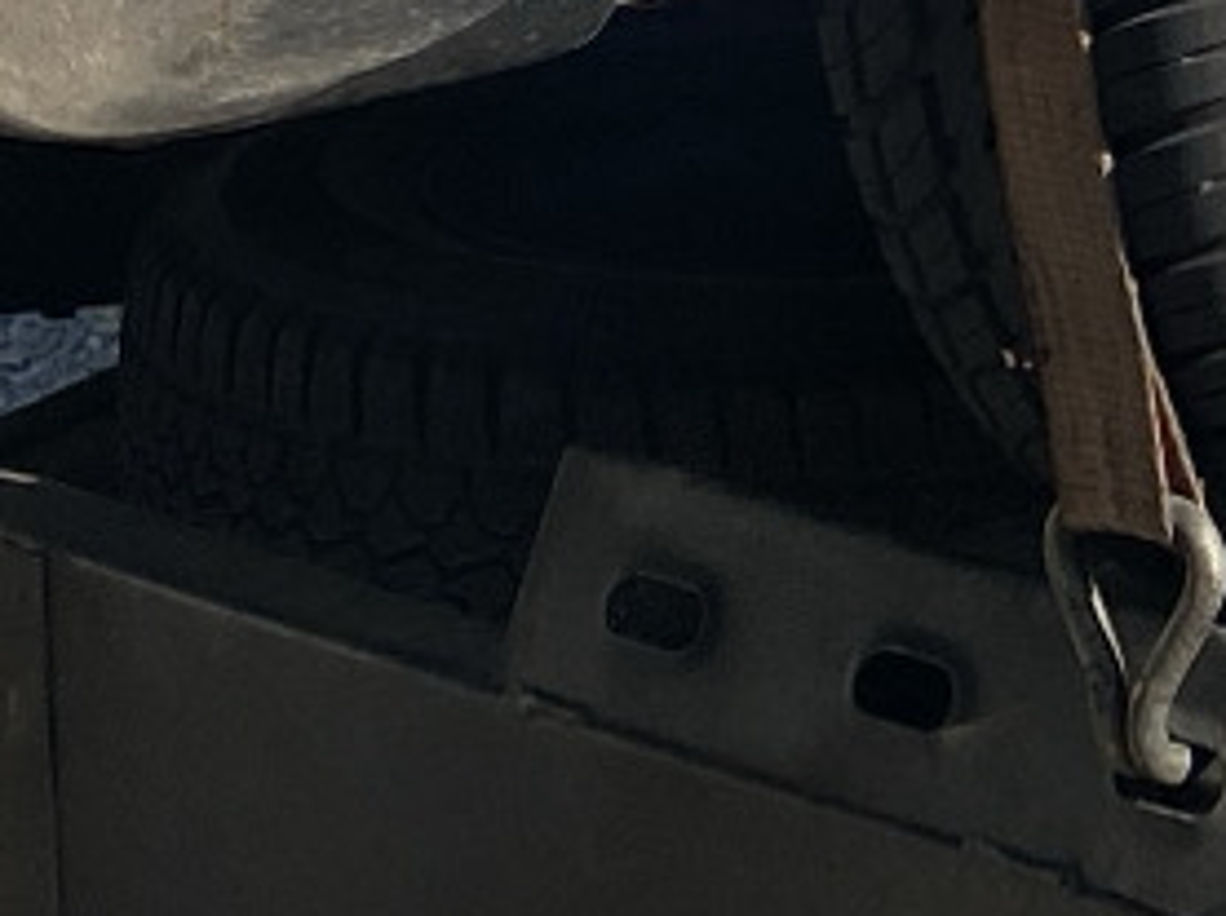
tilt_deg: +0.7
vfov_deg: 7.2
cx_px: 1770
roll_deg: -1.5
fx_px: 6650
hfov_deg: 10.2
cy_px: -1673
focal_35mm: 188
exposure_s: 1/3610
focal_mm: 4.25
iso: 32
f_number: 1.8
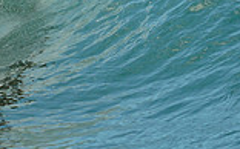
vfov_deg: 0.9
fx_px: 9915
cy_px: -108
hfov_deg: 1.4
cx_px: -25
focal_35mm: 1518
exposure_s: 1/1250
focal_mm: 400
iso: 200
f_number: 2.8
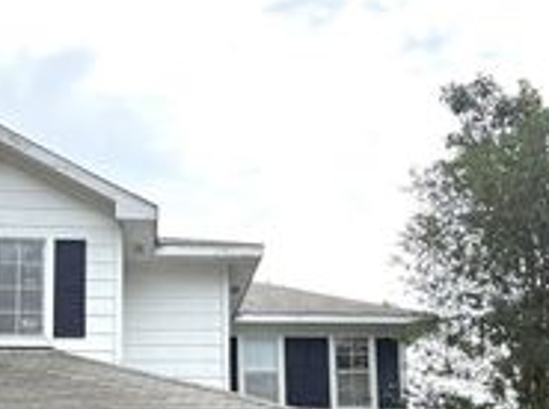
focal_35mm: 65
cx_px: 172
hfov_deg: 29.6
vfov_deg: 21.9
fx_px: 1029
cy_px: 378
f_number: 1.78
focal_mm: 6.76
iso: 100
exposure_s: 1/1230
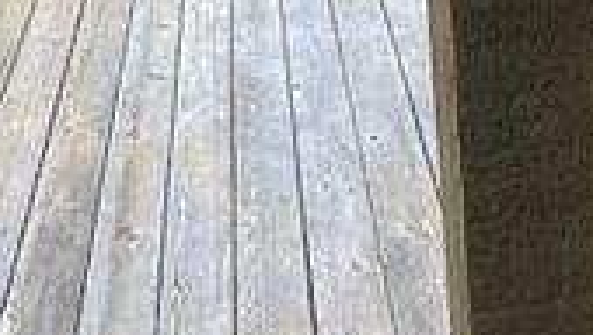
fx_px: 1212
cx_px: 495
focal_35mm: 77
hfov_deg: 26.8
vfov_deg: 15.7
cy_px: 173
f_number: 2.2
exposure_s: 1/99
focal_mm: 2.22
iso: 80
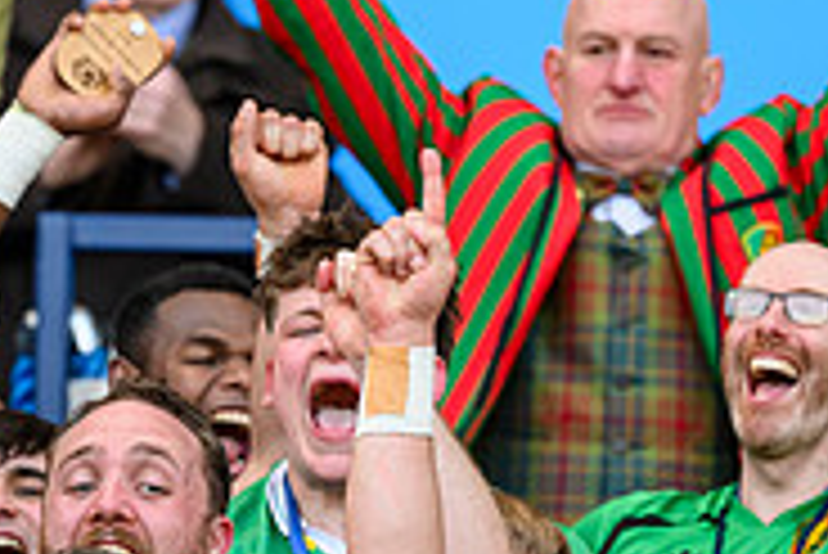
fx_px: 29002
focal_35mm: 1260
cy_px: 660
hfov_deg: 1.6
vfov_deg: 1.1
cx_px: -459
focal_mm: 400
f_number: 4.5
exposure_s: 1/640
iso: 1000
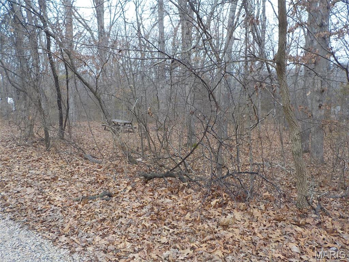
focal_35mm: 30
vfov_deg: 46.8
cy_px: 131
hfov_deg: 60.0
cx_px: 174
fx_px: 302
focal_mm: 4.1
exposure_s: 1/30
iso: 140
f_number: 3.3
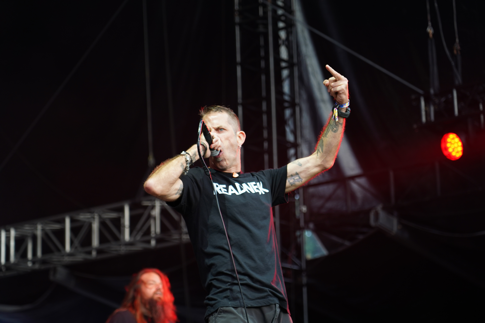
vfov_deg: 13.0
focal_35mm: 105
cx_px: 242
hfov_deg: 19.5
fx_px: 1414
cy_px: 162
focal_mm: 105
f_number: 4
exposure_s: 1/125
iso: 500
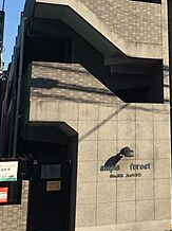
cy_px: 50
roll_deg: +2.4
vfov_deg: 29.7
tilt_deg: +13.1
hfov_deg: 21.9
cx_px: 181
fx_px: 425
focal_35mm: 64
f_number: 2.2
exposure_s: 1/1580
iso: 32
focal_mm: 4.15
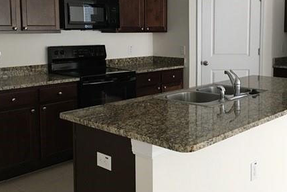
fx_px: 359
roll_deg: +0.4
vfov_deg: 29.6
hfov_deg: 43.3
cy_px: 61
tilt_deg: -4.7
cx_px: 180
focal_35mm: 45
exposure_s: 1/30
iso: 125
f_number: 2.2
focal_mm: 4.15
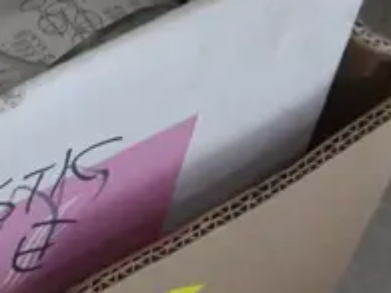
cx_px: -463
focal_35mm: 221
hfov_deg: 8.4
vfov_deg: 6.7
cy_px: 63
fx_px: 2495
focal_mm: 21
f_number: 4.6
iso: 2000
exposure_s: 1/60
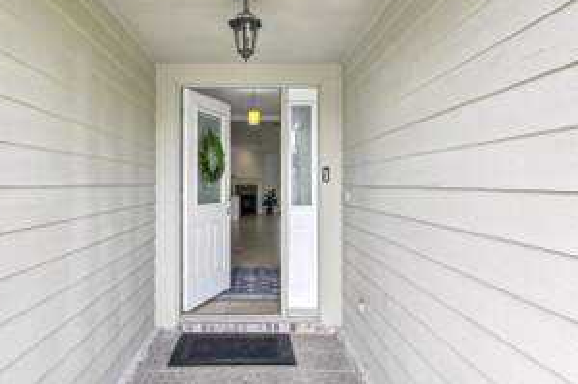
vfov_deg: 53.0
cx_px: 247
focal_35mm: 24
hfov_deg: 73.4
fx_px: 385
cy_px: 184
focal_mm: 10
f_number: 8
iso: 400
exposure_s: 1/60
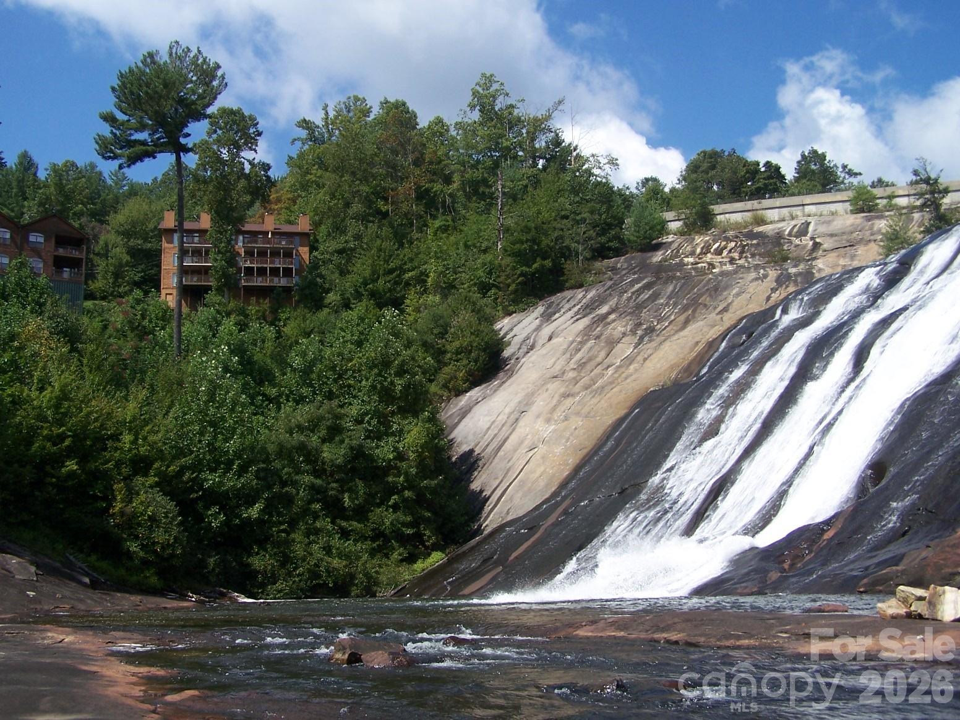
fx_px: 1054
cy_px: 360
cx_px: 480
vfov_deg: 37.7
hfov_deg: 49.0
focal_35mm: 38
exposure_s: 1/800
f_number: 4
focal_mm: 6.3
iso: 80
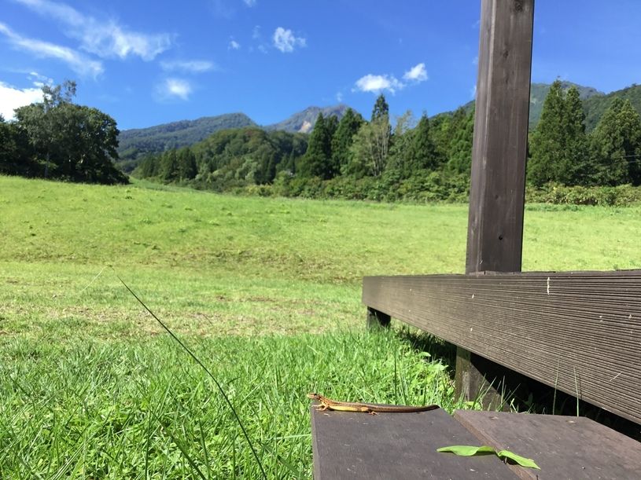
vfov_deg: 45.4
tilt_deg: +4.3
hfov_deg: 58.4
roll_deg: -3.7
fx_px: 574
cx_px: 320
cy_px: 240
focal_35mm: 31
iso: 25
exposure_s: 1/509
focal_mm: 3.3
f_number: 2.4
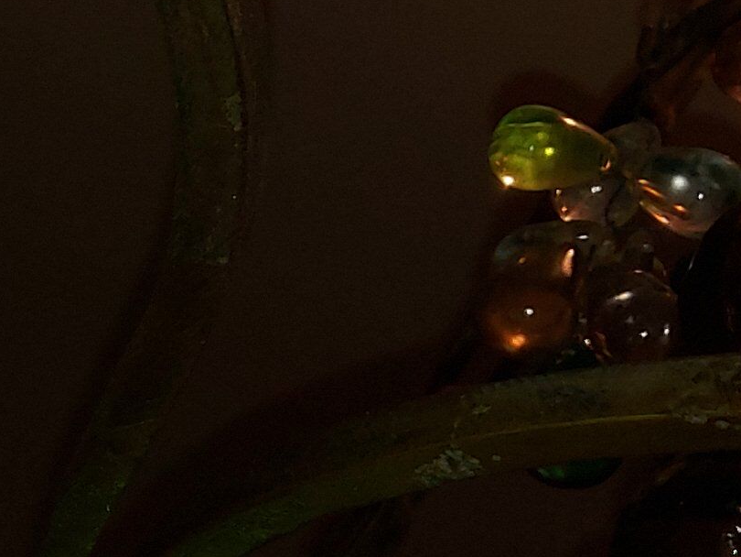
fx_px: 2934
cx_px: -509
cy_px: 344
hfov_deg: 13.2
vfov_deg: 10.8
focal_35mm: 137
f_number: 1.8
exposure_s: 1/100
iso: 50
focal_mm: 5.23
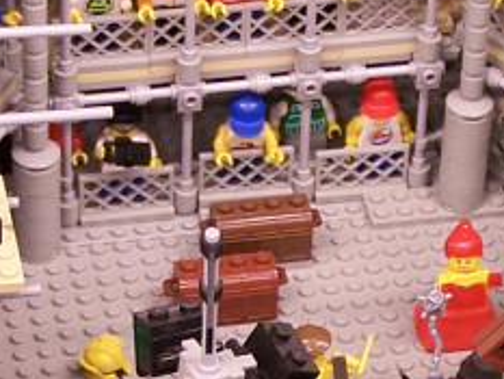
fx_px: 3584
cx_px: 413
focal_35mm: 246
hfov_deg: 8.0
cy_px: 347
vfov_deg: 6.0
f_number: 3.1
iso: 80
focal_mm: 9.3
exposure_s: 1/2
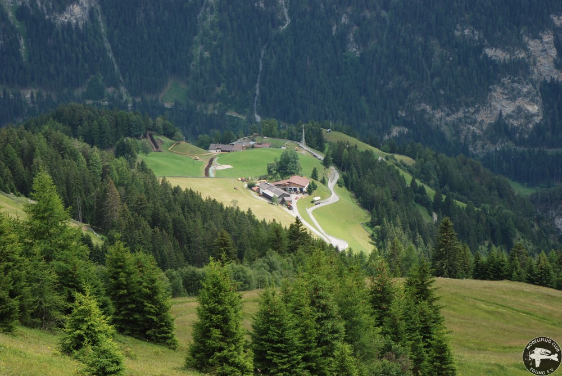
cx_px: 281
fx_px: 1641
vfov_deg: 13.1
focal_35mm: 105
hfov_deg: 19.4
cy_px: 188
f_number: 4.5
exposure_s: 1/250
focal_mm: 70
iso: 100
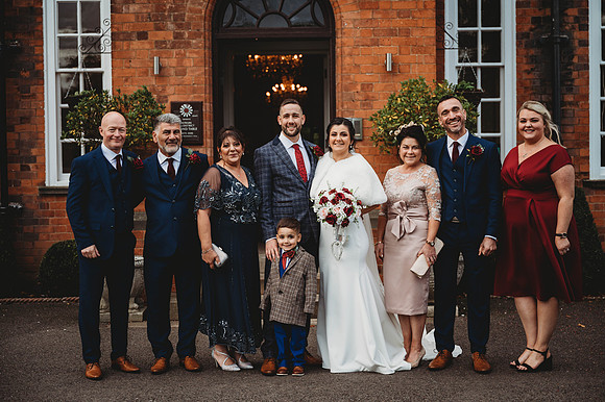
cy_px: 201
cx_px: 302
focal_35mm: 55
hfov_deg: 36.3
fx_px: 924
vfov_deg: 24.6
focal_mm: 55
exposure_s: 1/200
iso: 100
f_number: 2.8
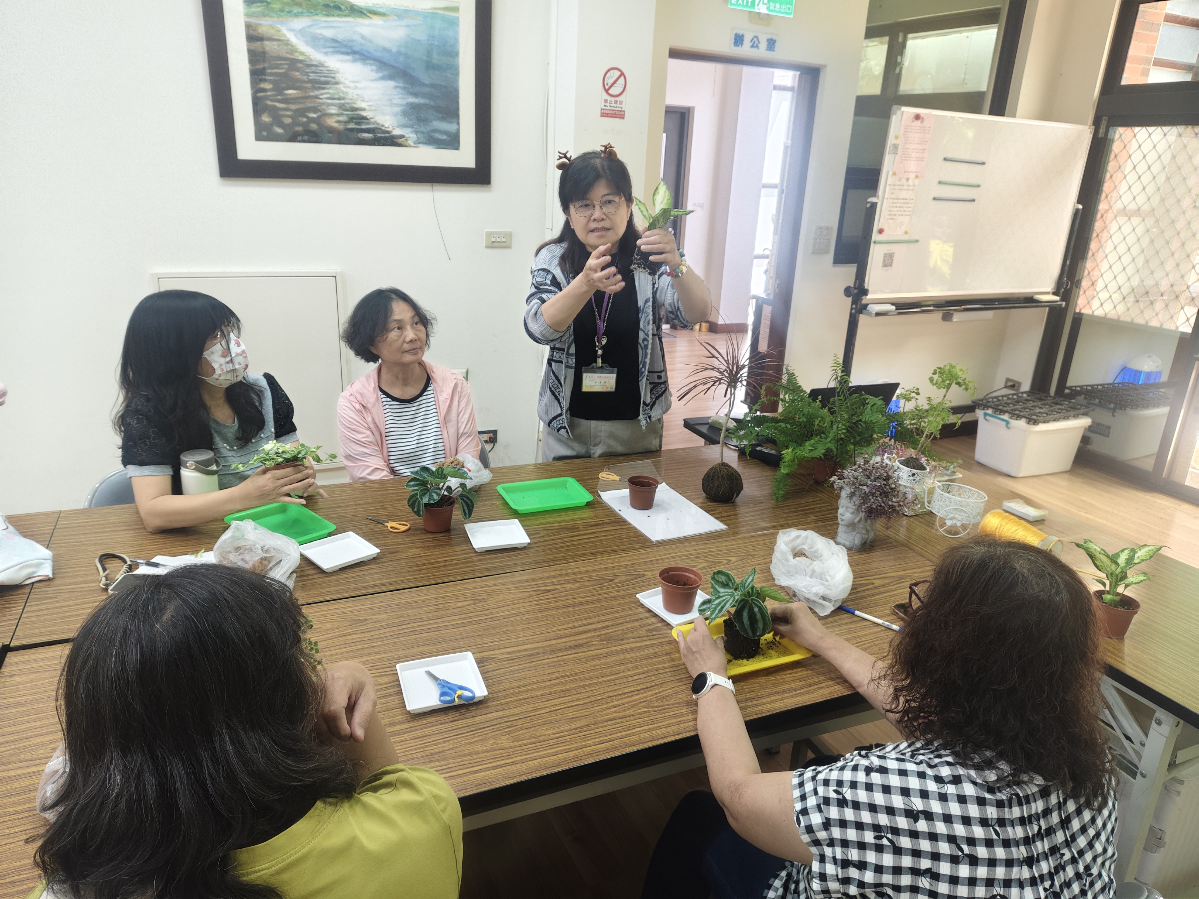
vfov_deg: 56.8
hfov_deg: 71.6
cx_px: 600
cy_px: 450
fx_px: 831
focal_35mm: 24
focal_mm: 5.56
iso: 938
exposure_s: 1/60
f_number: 1.88
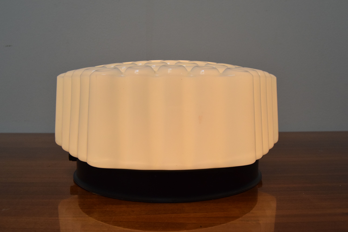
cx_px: 174
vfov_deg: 38.4
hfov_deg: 55.1
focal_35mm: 34
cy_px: 116
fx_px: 334
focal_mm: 23
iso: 1600
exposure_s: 1/320
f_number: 9
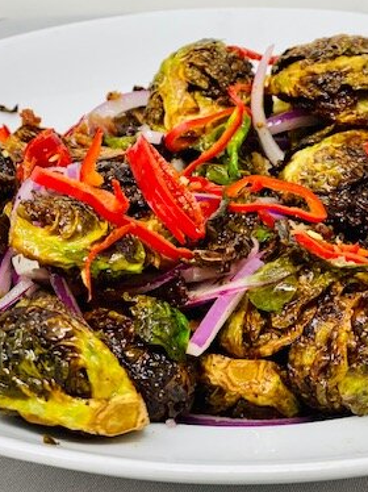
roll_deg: +2.1
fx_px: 1263
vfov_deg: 22.0
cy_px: 228
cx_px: 237
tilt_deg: -27.6
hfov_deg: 16.6
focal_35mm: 89
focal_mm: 6
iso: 50
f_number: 2
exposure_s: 1/120
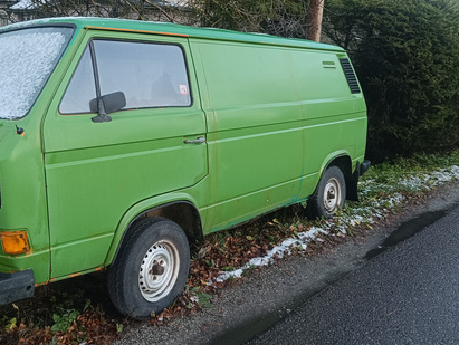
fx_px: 464
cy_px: 128
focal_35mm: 35
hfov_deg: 52.2
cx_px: 180
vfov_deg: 40.5
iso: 407
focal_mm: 5.59
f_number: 1.88
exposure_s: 1/50.1
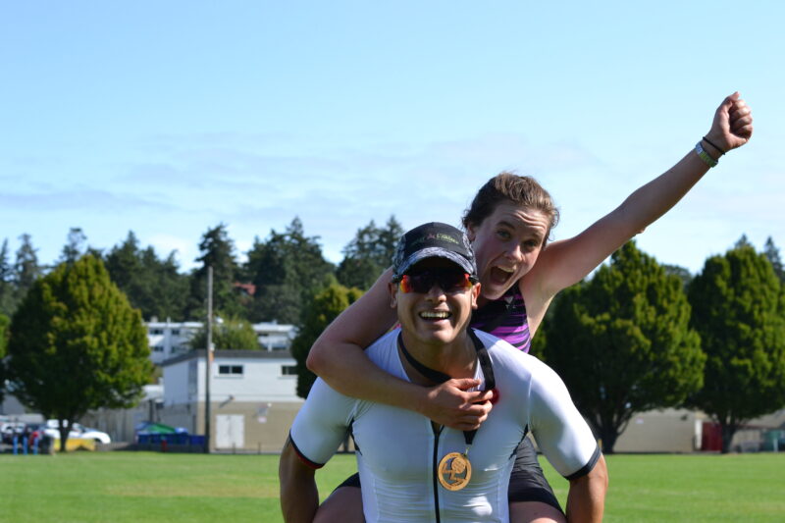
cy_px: 262
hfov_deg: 27.0
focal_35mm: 75
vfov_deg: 18.2
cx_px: 392
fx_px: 1635
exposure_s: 1/1250
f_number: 5
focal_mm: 50
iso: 400
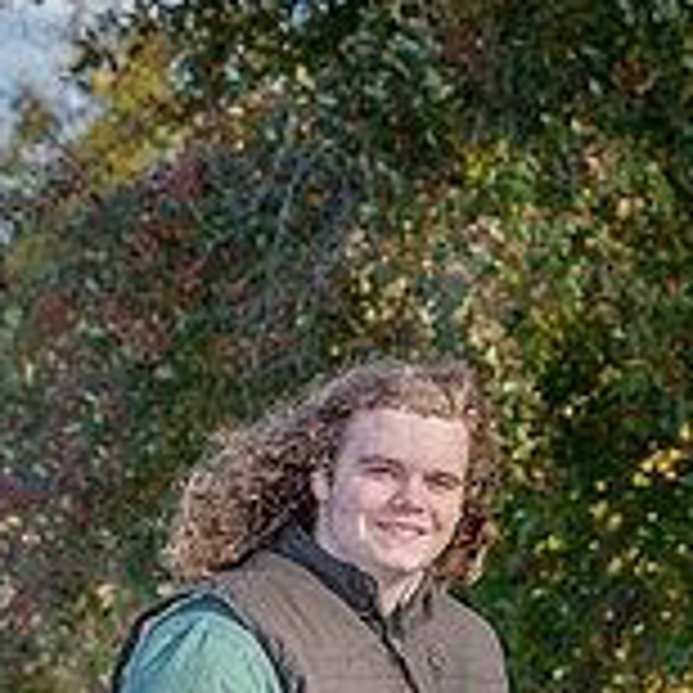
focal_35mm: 213
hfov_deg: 8.2
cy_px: 855
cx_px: 333
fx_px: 4824
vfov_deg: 8.1
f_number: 6.3
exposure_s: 1/800
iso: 640
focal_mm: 86
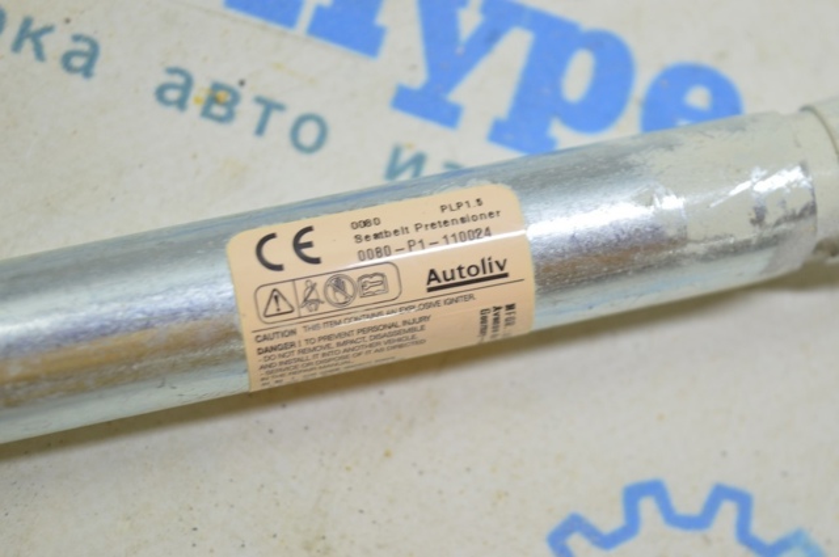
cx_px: 420
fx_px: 1920
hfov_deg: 24.6
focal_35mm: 82
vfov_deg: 16.5
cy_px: 278
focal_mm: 55
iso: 400
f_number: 5.6
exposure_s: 1/20
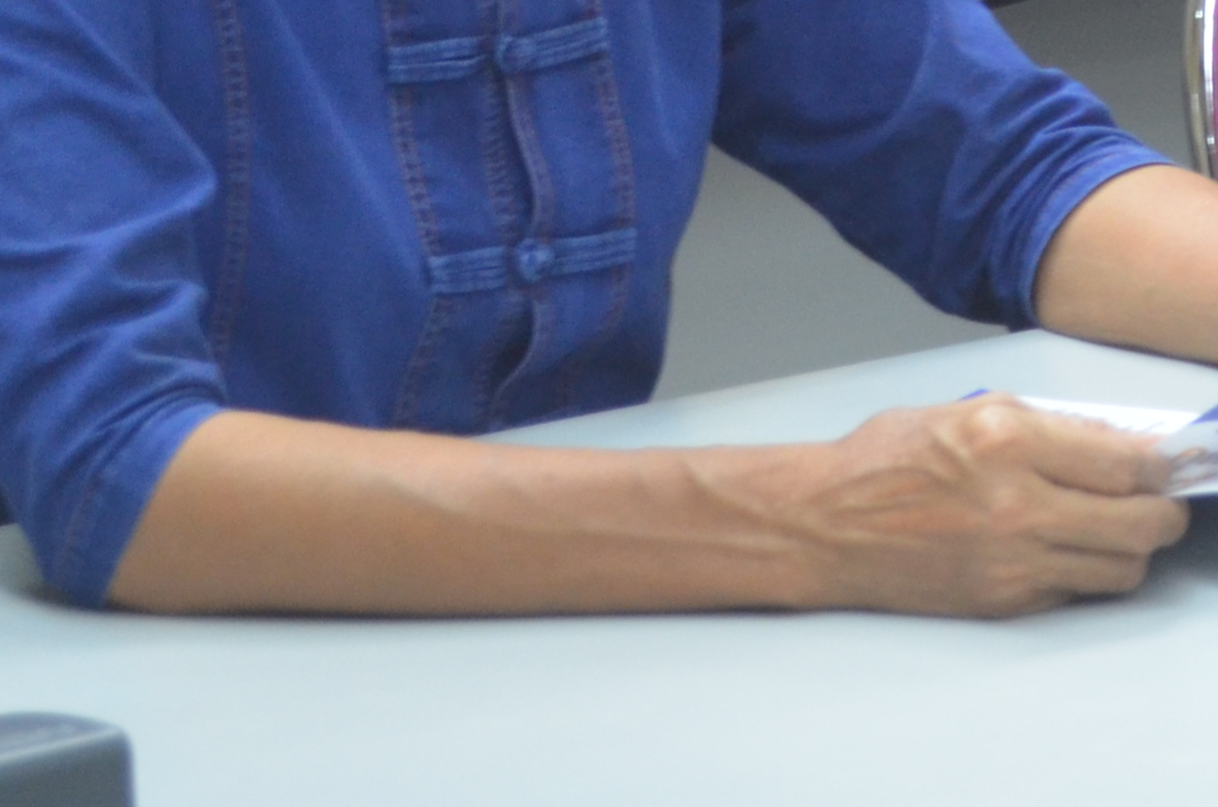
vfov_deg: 6.7
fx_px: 6749
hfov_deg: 10.0
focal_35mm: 200
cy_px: -594
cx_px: 1869
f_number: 5
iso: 900
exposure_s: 1/30
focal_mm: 35
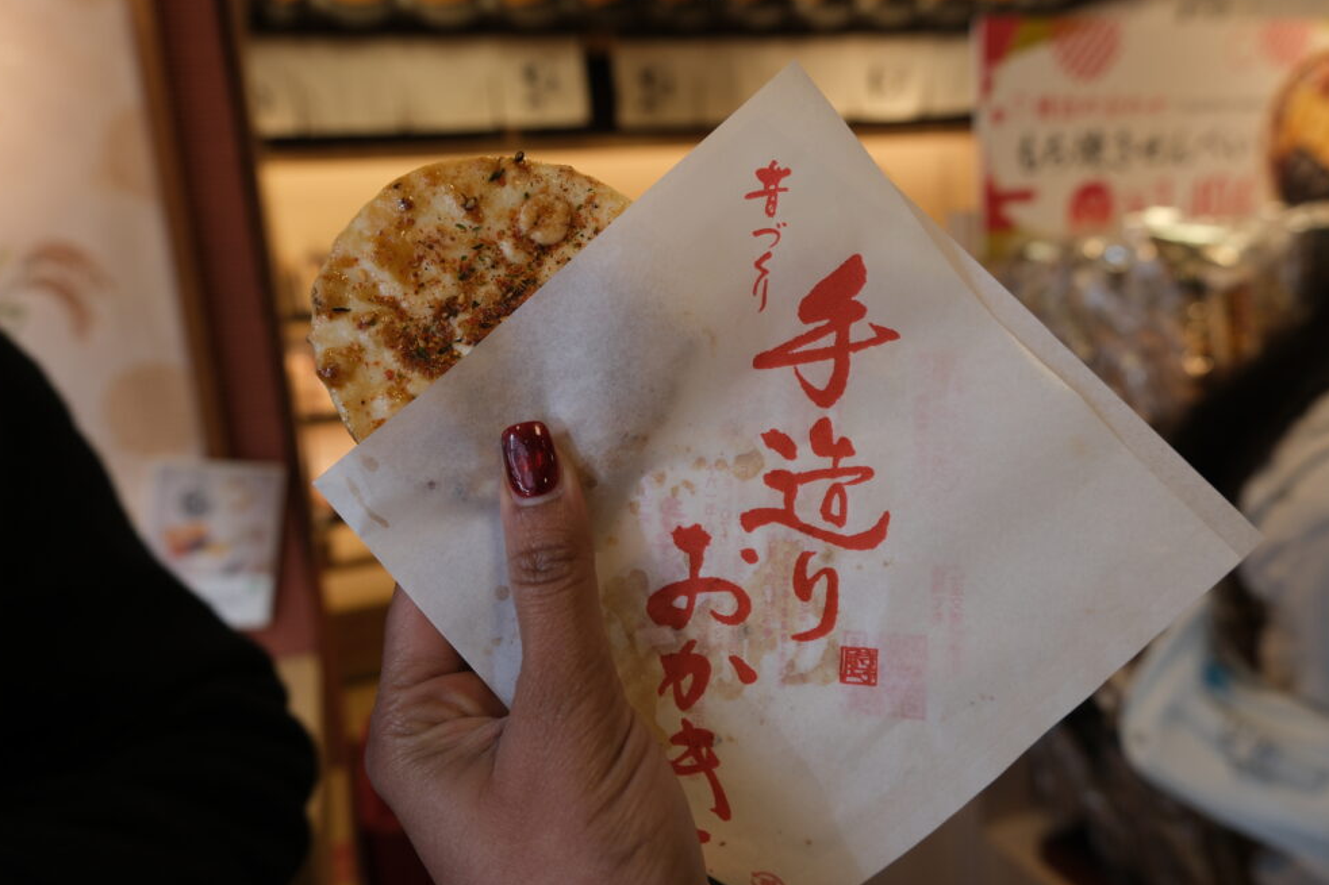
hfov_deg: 71.5
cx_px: 652
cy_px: 452
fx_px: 923
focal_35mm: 25
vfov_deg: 51.3
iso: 250
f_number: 3.6
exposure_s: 1/170
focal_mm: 16
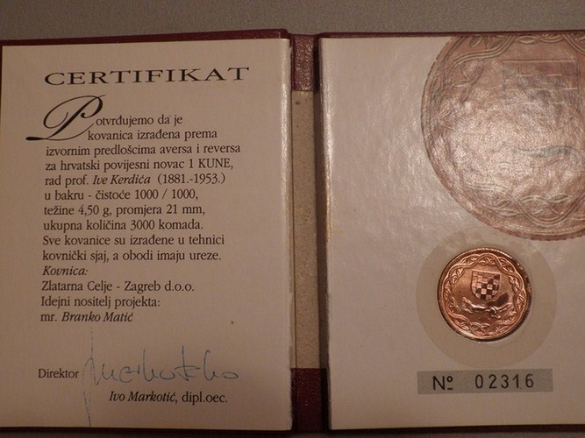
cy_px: 219
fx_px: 743
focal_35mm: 44
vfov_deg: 32.9
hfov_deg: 43.0
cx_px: 292
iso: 160
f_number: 4
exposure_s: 1/13
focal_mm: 7.7
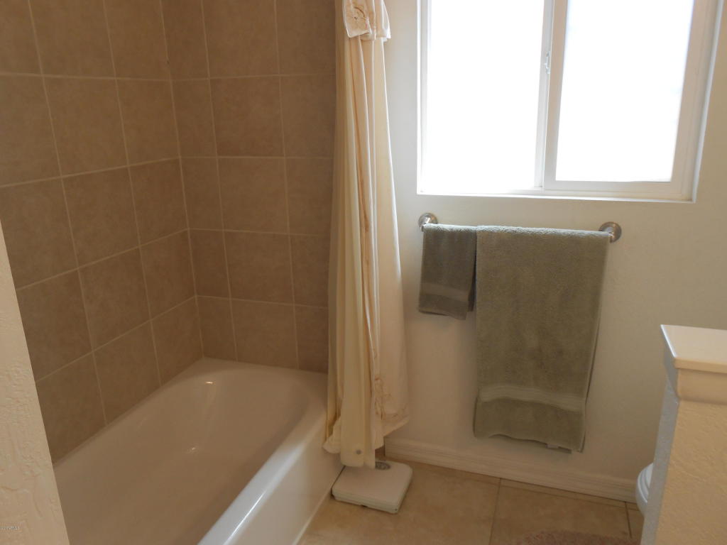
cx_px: 364
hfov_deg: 67.3
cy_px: 272
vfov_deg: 53.1
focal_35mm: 26
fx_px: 546
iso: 125
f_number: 3.5
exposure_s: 1/30
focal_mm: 4.6
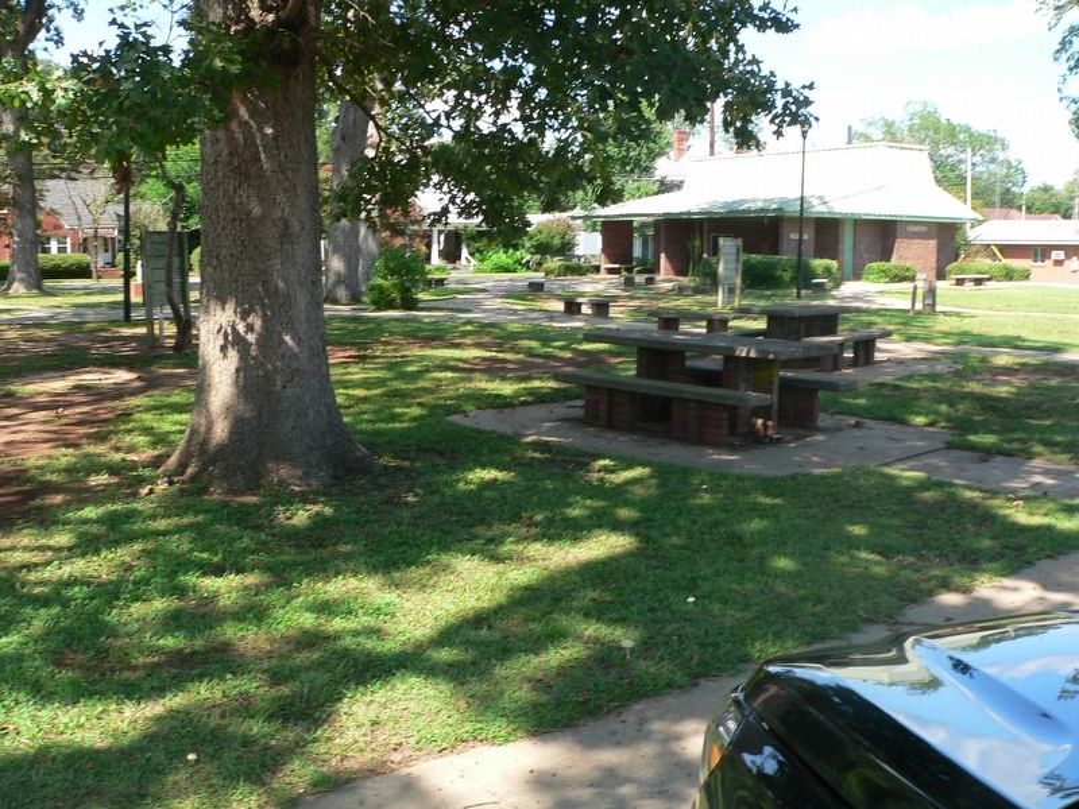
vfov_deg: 39.7
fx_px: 1122
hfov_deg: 51.4
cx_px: 540
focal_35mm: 36
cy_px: 404
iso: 80
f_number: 4
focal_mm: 6
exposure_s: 1/160
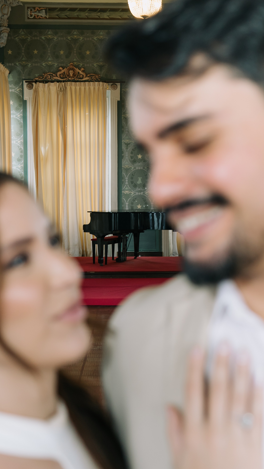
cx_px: 149
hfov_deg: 24.9
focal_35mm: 48
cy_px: 234
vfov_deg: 42.9
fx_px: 597
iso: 400
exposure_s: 1/125
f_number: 2.8
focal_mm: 30
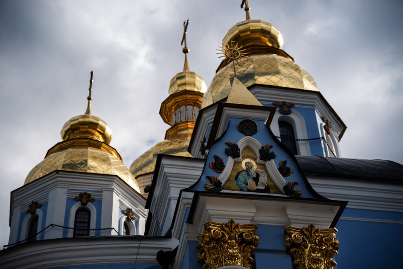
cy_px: 134
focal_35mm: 70
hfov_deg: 28.8
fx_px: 784
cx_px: 202
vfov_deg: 19.5
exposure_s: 1/3200
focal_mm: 70
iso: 100
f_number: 2.8
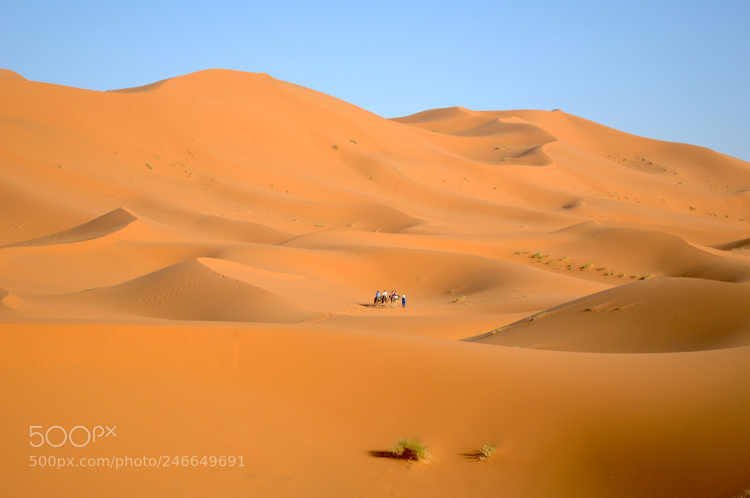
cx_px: 375
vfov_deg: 16.5
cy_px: 249
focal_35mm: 82
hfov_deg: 24.6
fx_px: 1717
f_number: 5.6
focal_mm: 55
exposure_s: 1/640
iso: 100
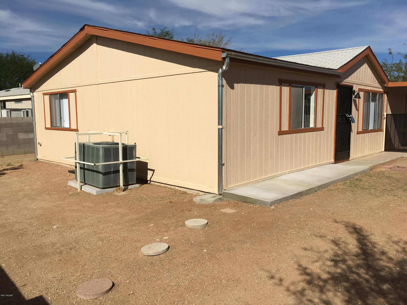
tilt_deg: -7.0
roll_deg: -0.3
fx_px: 341
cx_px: 204
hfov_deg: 61.7
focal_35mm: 29
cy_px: 152
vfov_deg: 48.2
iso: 25
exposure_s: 1/4049
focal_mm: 4.15
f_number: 2.2
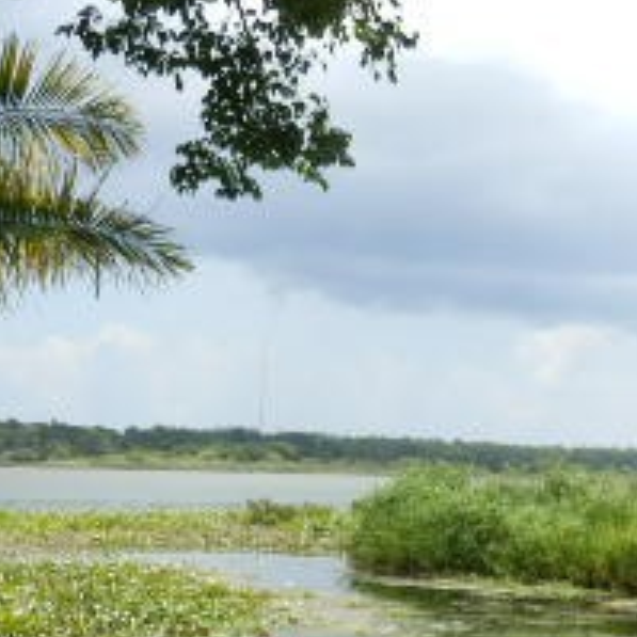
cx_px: 407
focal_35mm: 71
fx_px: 1478
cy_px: 371
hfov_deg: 24.2
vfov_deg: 24.3
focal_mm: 4.5
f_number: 3
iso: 80
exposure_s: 1/800
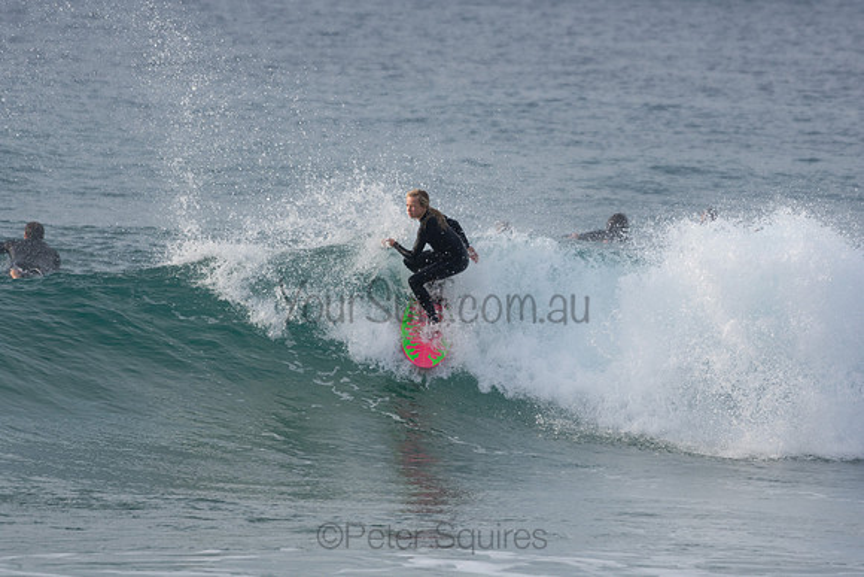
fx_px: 11522
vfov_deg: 2.9
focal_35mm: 480
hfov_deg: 4.3
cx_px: 432
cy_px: 288
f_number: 5.6
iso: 400
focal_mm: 320
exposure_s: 1/1600
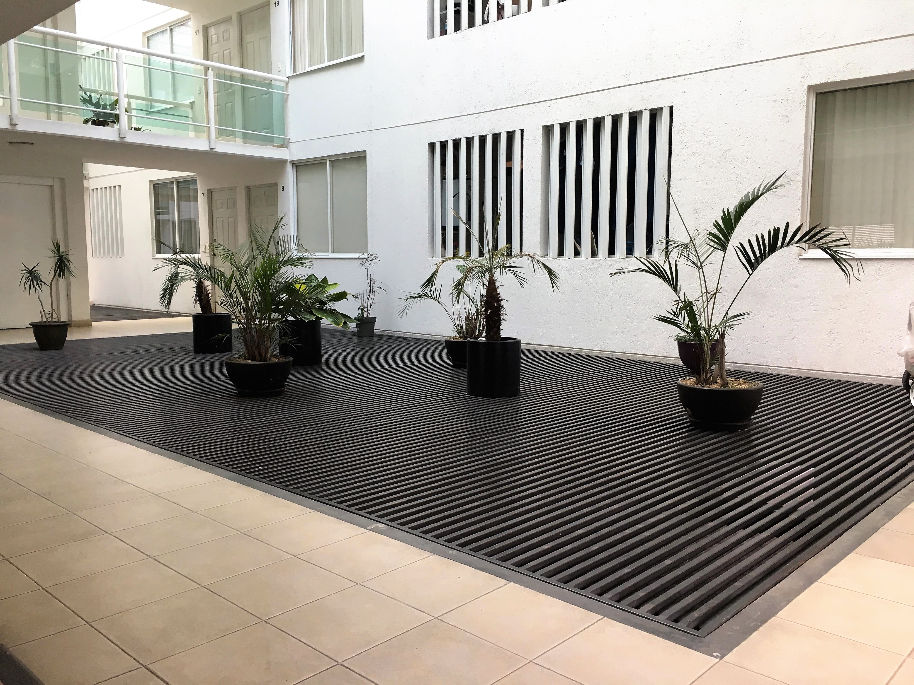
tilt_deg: -5.9
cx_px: 457
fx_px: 766
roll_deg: -0.5
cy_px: 342
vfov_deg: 48.2
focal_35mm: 29
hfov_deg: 61.7
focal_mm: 4.15
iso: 50
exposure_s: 1/30
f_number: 2.2
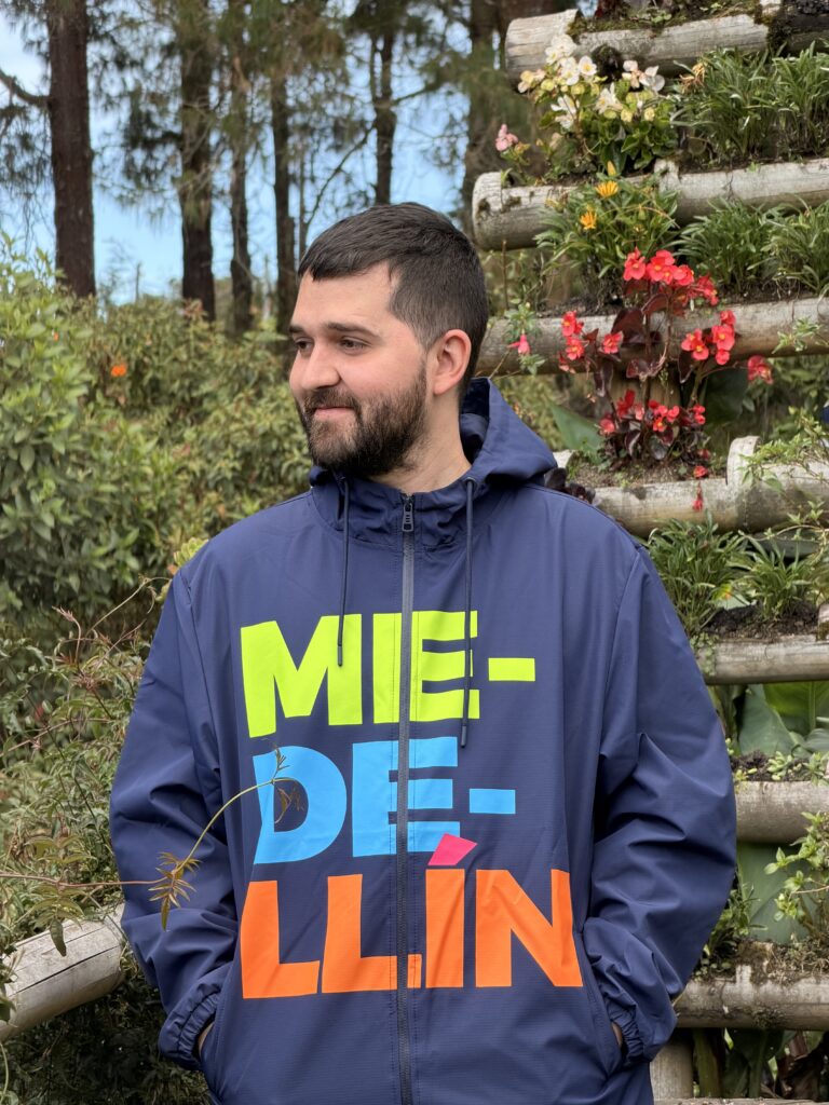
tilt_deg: -2.2
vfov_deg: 19.6
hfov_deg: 14.8
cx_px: 414
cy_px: 552
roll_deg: -1.0
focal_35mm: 100
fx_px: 3193
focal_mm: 16.89
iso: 50
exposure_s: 1/279
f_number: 2.8
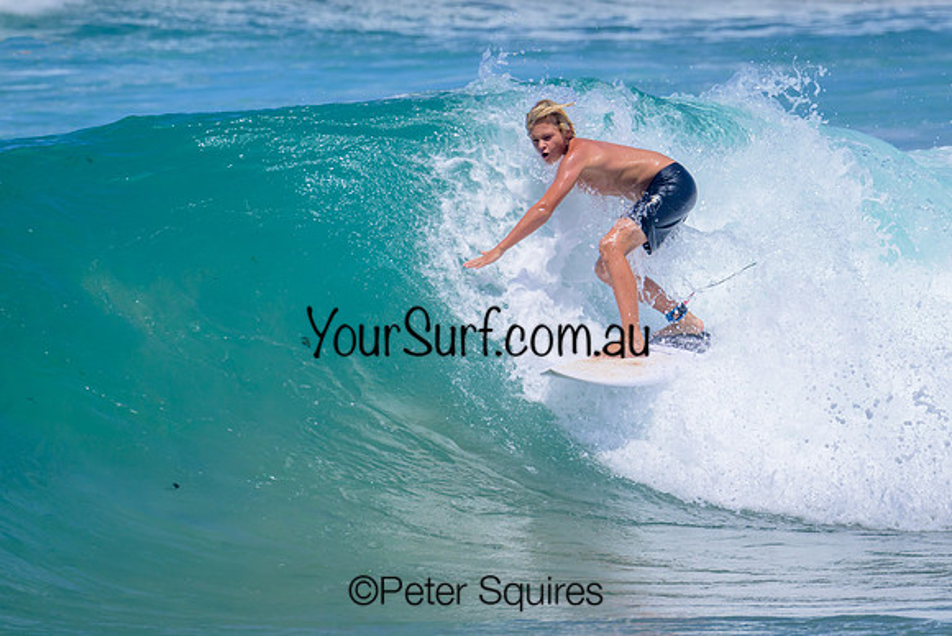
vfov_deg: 2.0
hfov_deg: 3.0
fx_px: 18330
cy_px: 348
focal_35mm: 693
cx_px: 621
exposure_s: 1/2000
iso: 560
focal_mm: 530
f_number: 11
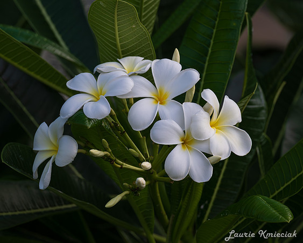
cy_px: 118
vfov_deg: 2.0
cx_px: 169
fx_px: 7058
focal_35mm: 787
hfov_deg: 2.5
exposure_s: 1/4000
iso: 1250
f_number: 5.6
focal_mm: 500
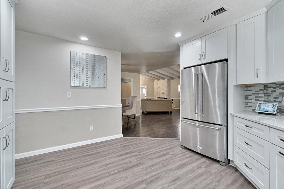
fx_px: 118
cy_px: 94
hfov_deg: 100.4
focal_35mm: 15
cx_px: 142
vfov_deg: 77.3
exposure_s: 1/10
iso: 400
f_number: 8
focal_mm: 10
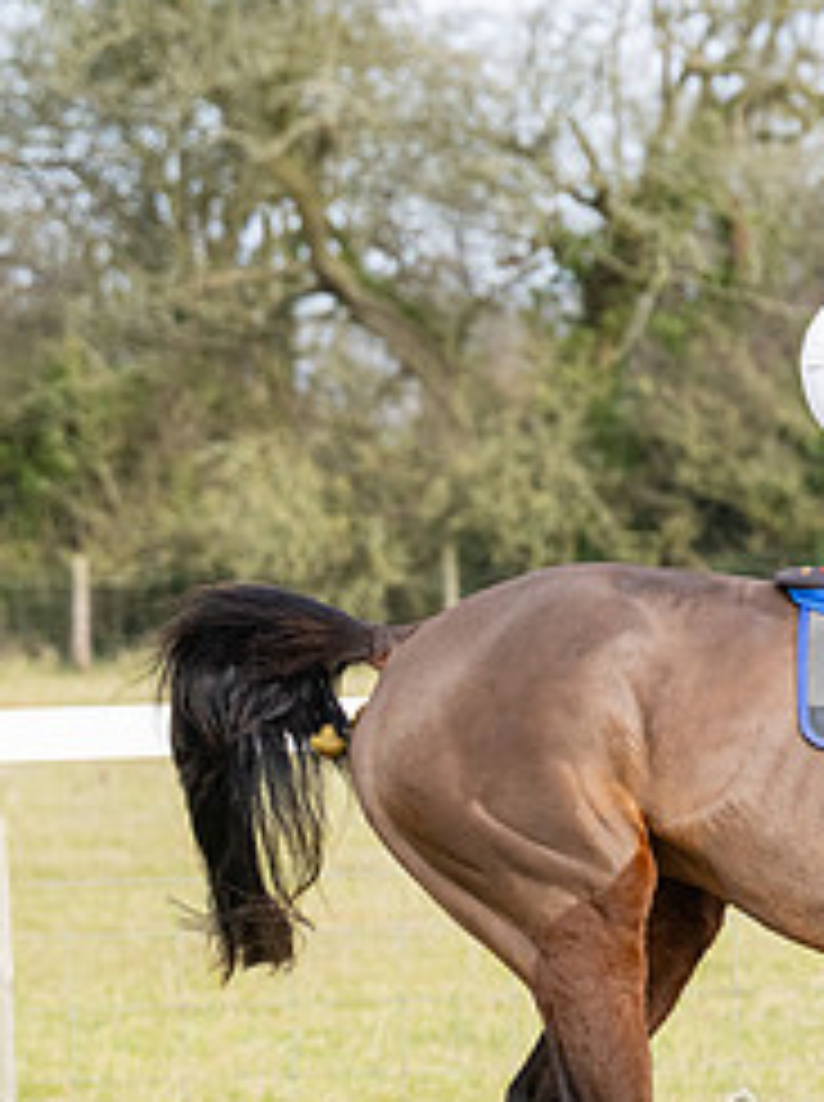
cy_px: 965
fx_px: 13238
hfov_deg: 3.5
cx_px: 1453
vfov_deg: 4.8
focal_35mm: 416
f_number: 5
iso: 800
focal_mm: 140
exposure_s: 1/1600
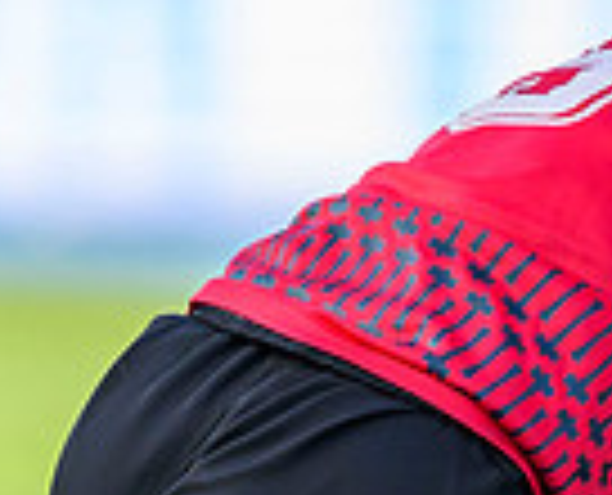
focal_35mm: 3086
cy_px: 460
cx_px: 1523
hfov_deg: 0.6
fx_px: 56138
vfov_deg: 0.5
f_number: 2.8
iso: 800
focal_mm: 400
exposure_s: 1/1600
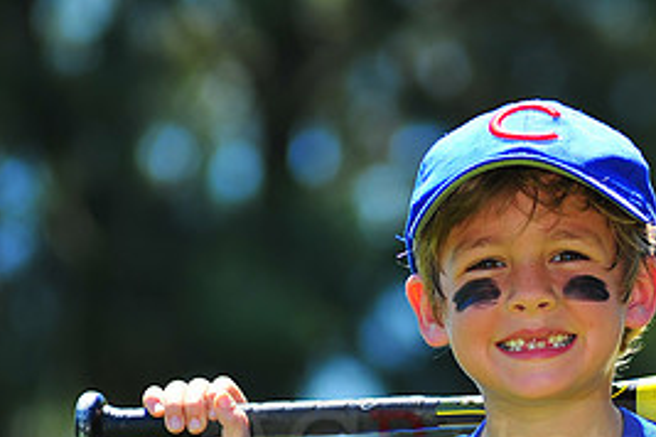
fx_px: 7124
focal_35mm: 391
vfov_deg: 3.5
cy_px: 432
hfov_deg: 5.3
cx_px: 614
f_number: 5
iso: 200
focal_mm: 180
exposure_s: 1/500
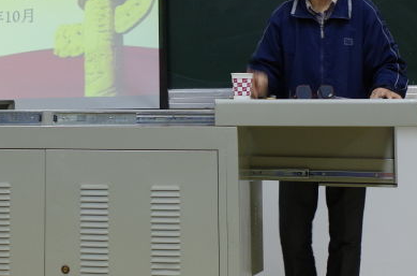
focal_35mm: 70
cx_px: 133
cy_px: -6
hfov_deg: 28.7
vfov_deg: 18.8
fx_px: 809
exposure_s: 1/15
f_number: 5.6
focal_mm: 23.13
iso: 800
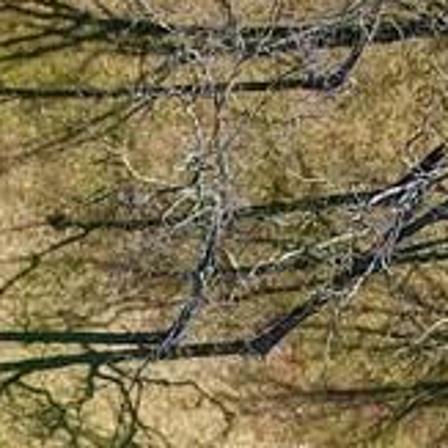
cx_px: -377
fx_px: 1947
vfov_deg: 11.8
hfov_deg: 12.0
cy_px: 888
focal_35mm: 133
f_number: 2.8
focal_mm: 4.5
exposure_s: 1/500
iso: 100
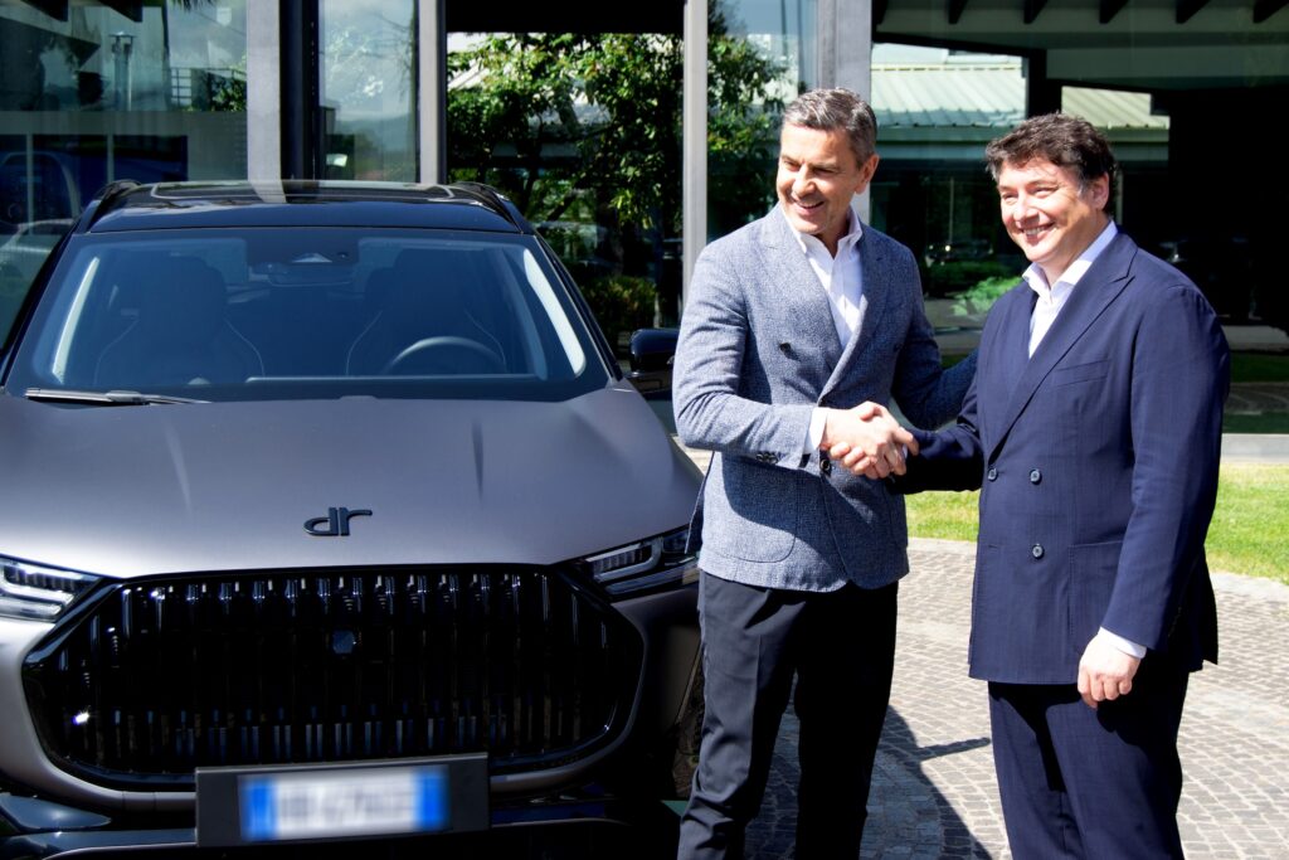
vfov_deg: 25.8
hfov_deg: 37.8
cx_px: 644
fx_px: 1880
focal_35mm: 52
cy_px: 430
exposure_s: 1/160
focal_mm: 35
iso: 100
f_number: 6.3
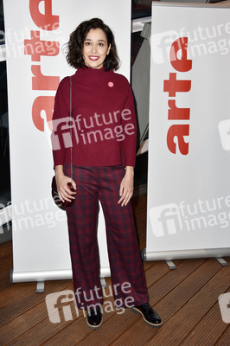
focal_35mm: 42
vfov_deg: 46.4
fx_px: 403
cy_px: 173
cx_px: 115
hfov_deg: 31.8
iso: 800
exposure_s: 1/160
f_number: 5.6
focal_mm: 42
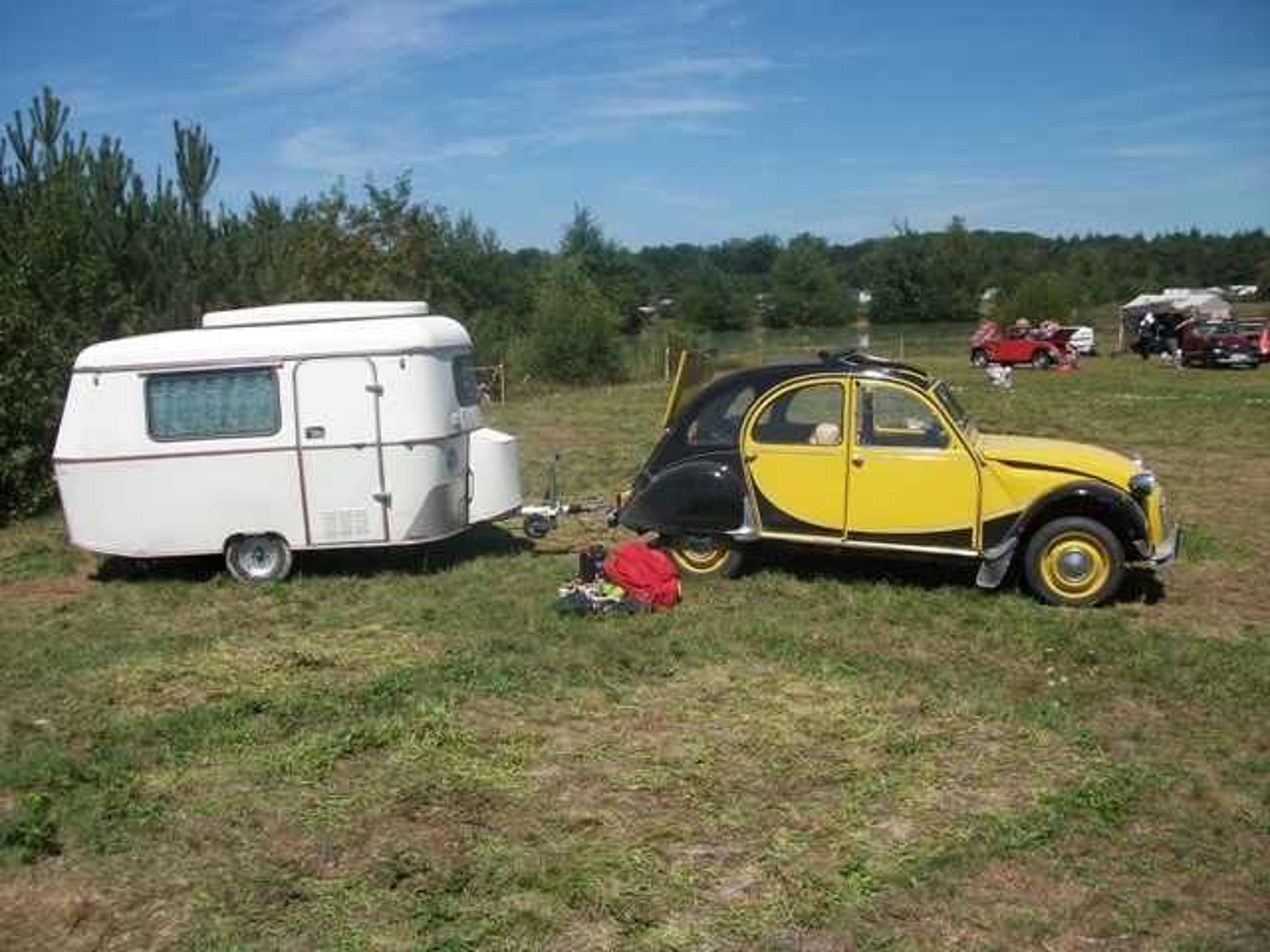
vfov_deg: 45.4
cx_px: 635
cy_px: 476
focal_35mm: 31
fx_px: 1137
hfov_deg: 58.4
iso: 80
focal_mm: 5.7
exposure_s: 1/231
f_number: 8.8
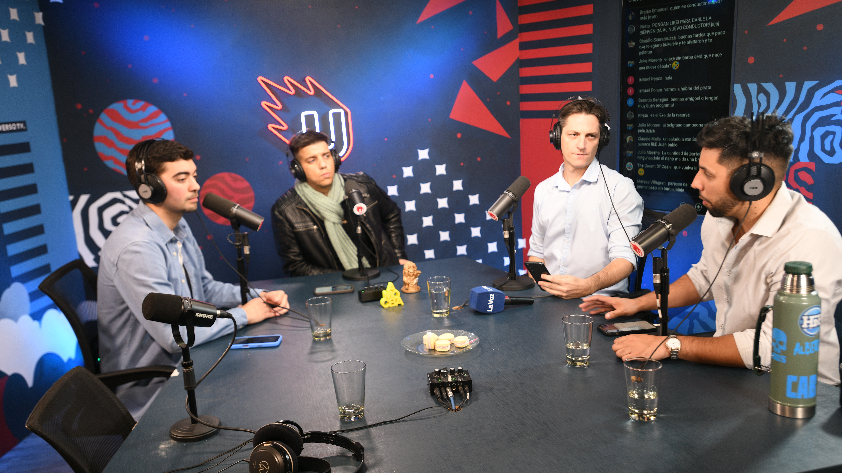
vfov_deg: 53.5
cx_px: 421
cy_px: 256
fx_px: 469
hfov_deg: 83.8
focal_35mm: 21
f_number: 2.8
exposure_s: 1/80
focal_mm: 20
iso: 320
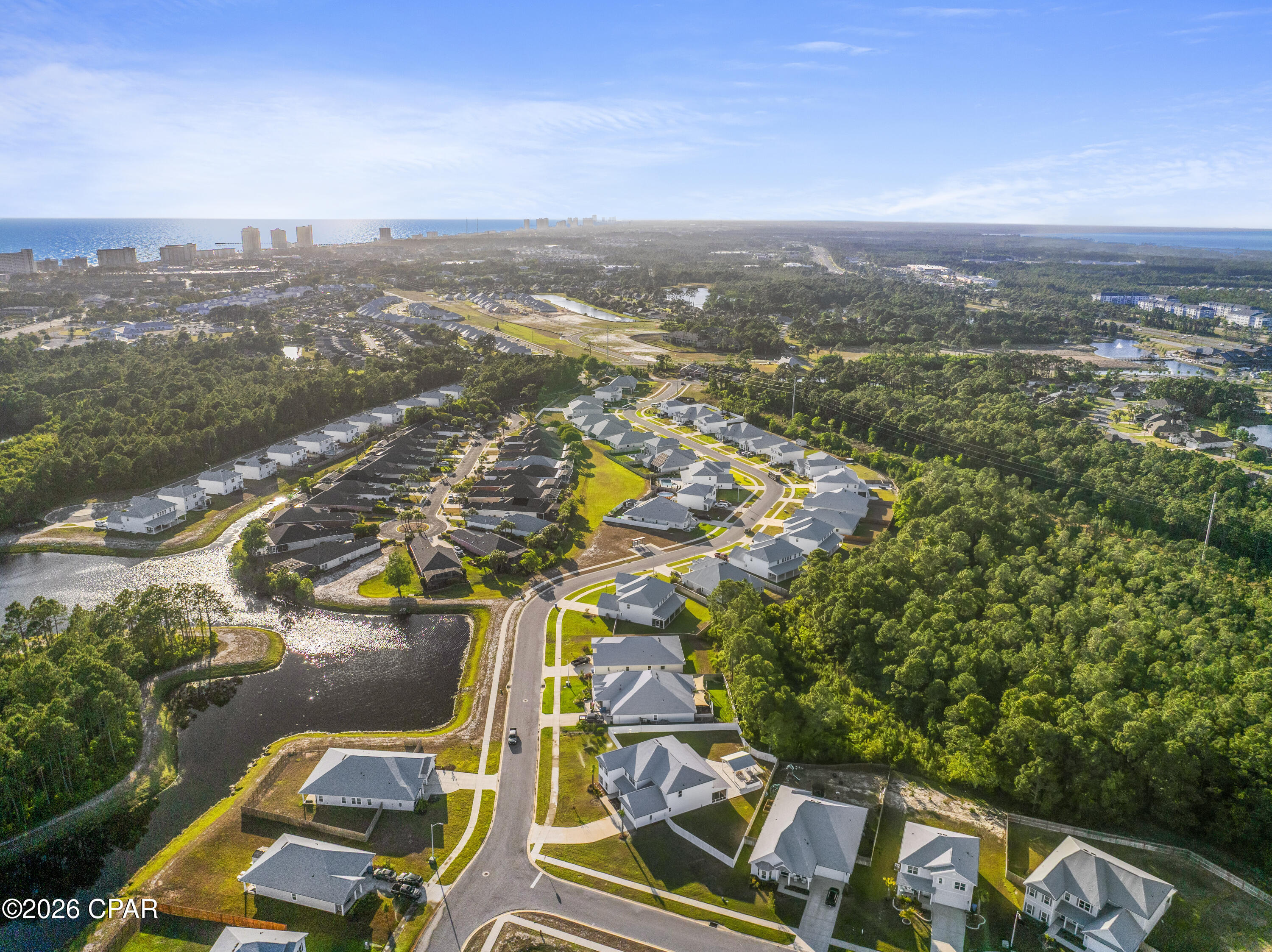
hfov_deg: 71.6
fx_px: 881
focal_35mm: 24
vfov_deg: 56.8
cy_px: 476
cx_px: 636
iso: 260
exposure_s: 1/160
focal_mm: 12.29
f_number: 2.8
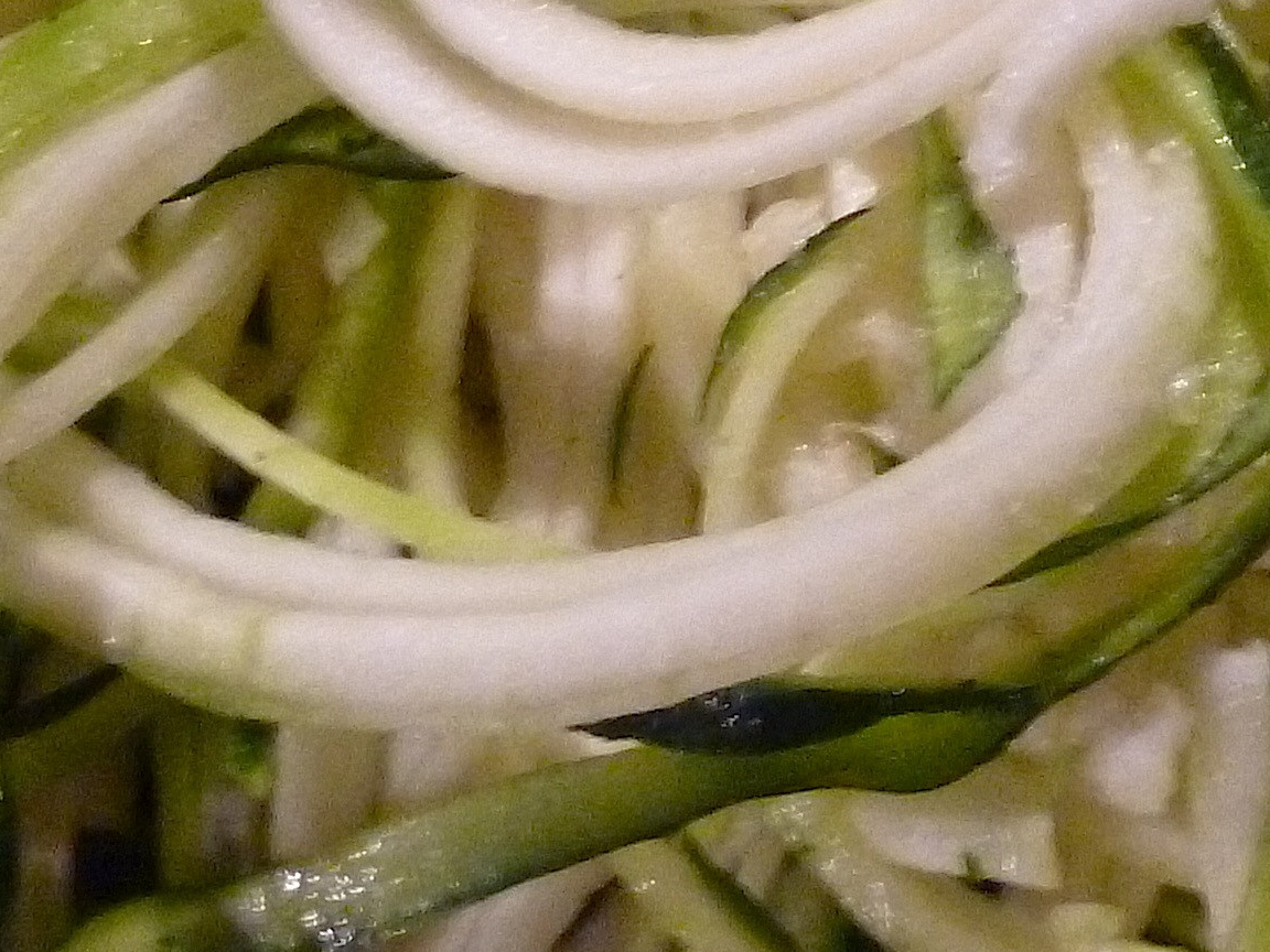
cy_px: -544
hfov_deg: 18.6
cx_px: 948
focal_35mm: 105
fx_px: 3852
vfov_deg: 13.2
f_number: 3.1
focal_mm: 5
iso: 400
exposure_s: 1/8
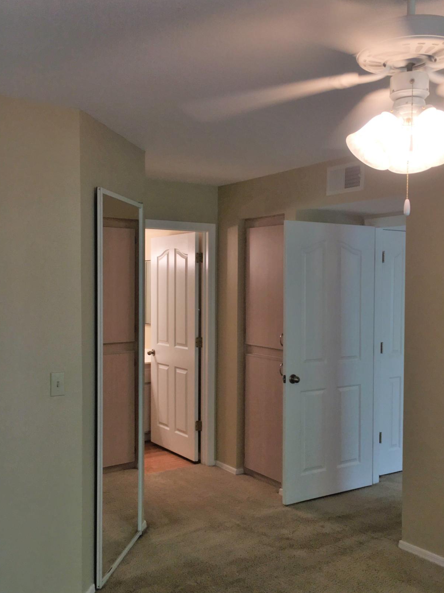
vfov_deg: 51.3
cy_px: 312
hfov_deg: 39.6
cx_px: 235
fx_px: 616
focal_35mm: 36
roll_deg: -1.0
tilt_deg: -2.3
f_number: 2.2
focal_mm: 4.15
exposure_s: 1/33
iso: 25
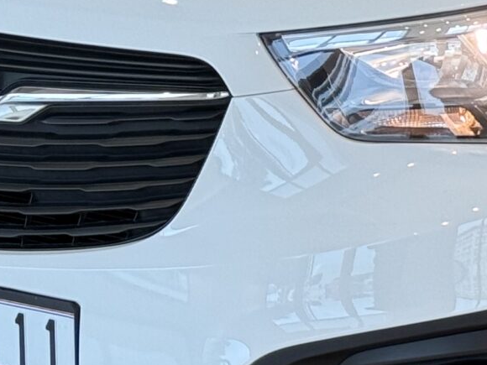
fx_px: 2983
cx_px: 528
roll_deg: -0.6
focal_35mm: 212
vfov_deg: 7.0
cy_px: -86
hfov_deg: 9.3
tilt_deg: -9.0
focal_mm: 6.76
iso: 80
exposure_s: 1/100
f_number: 1.78
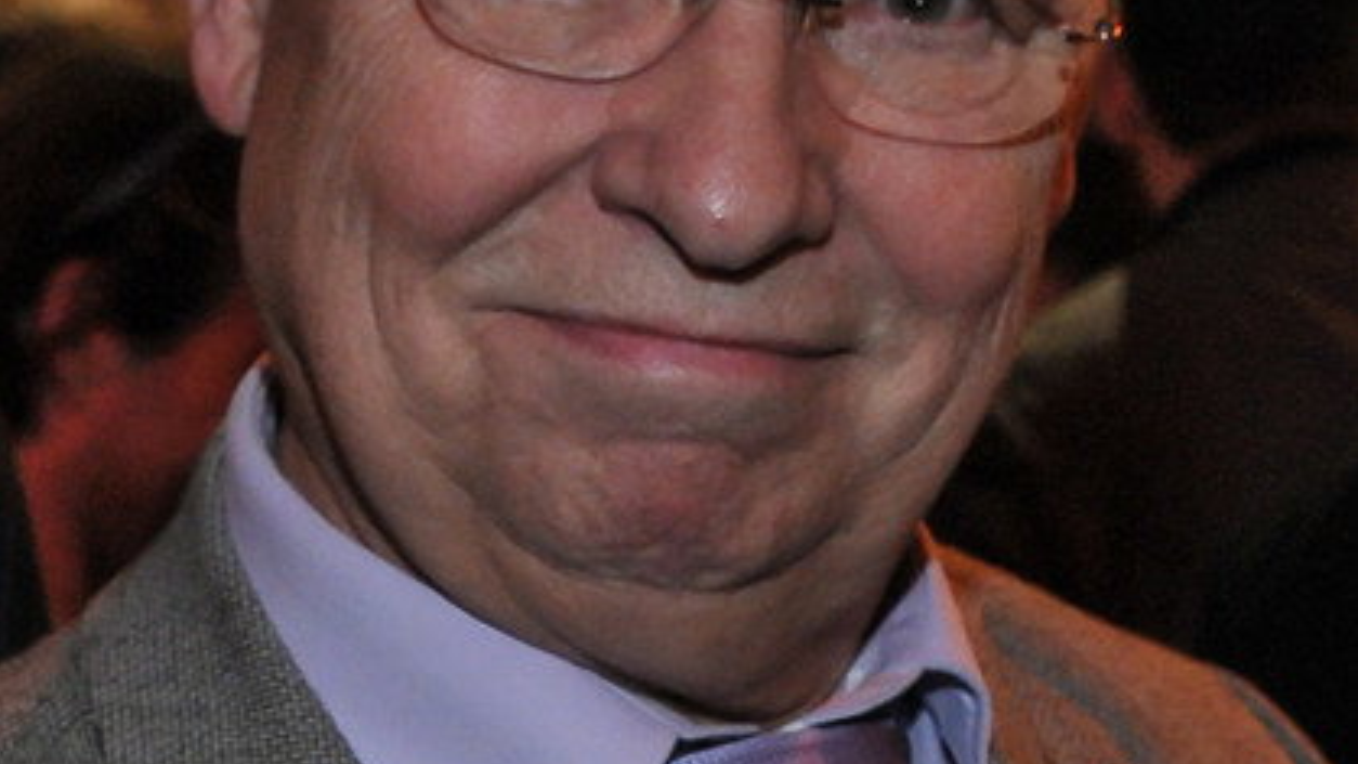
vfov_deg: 21.0
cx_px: 681
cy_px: 244
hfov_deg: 36.6
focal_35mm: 57
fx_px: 2052
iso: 720
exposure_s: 1/30
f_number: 5.6
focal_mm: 24
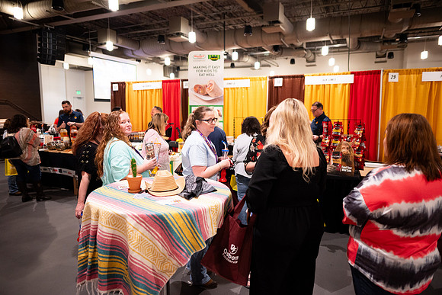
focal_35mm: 24
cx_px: 221
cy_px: 148
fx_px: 295
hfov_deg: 73.7
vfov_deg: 53.2
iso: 1250
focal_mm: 24
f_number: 1.8
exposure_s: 1/200
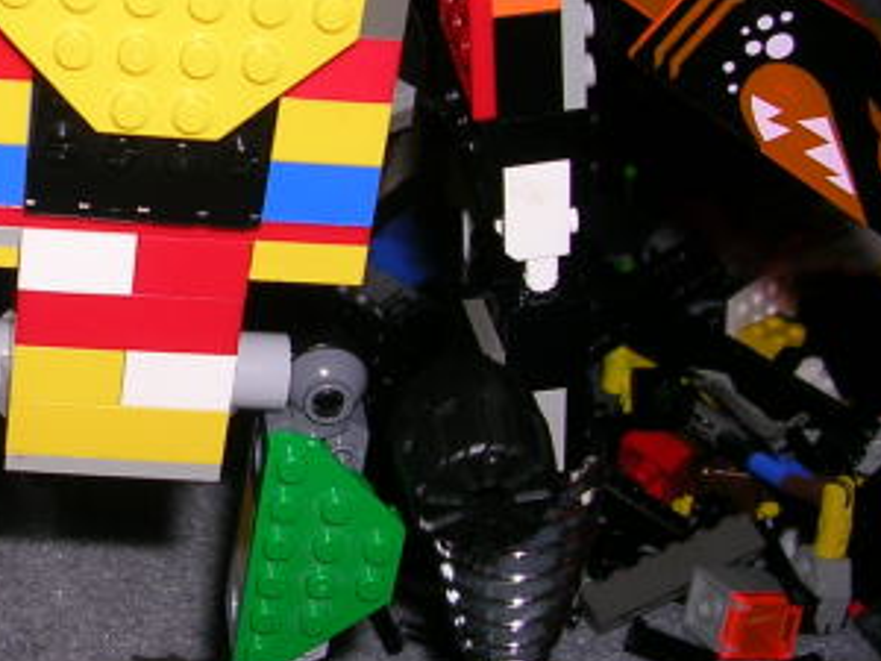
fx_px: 2062
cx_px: 50
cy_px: 253
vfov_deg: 18.2
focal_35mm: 81
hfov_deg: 23.3
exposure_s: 1/60.1
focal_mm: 5.8
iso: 50
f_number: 2.8
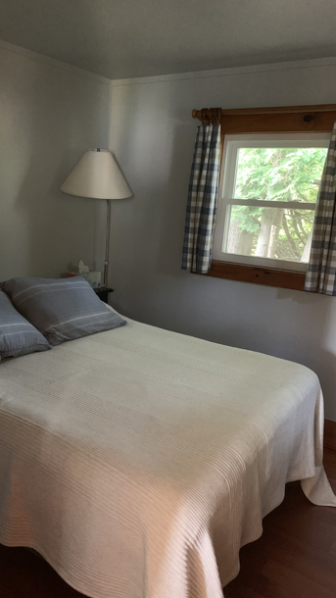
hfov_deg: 40.1
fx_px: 459
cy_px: 305
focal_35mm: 29
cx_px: 143
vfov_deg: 66.1
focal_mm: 4.25
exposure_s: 1/30
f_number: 1.8
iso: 640
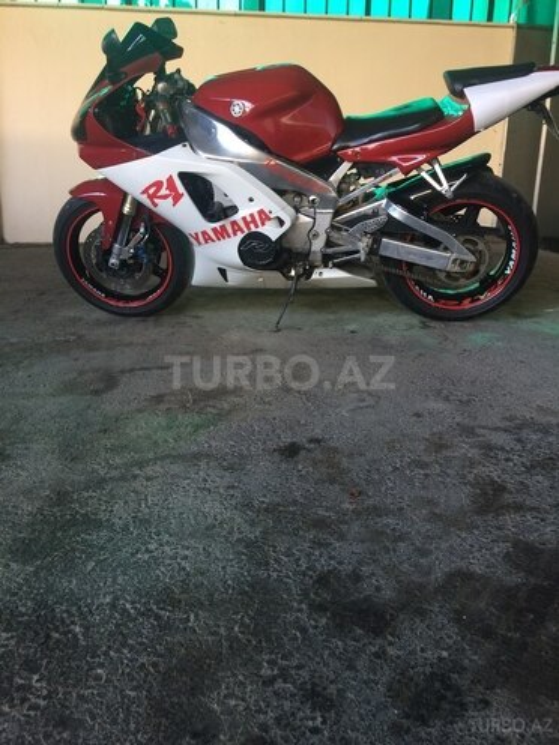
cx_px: 280
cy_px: 372
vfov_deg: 61.7
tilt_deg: -19.4
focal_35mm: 29
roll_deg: -1.9
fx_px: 624
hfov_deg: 48.2
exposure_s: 1/33
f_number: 2.2
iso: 40
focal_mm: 4.15
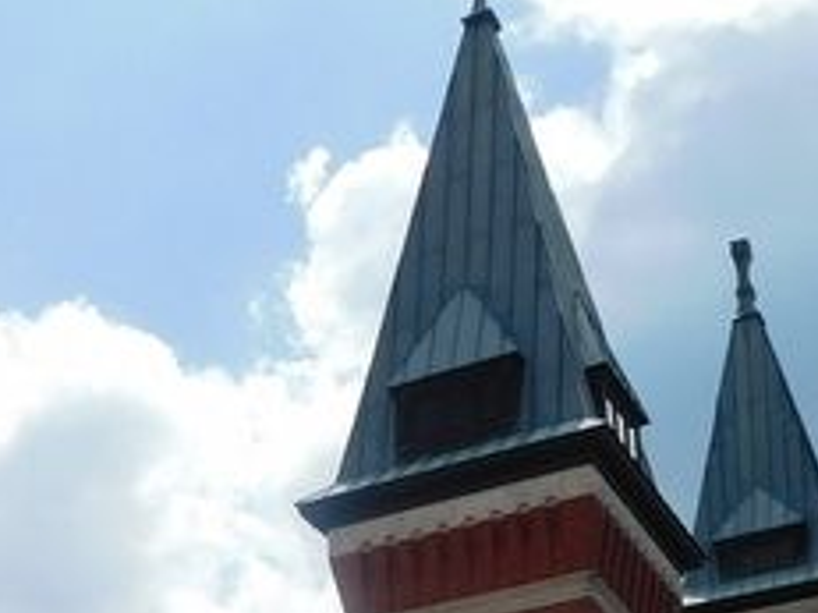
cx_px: 149
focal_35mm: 83
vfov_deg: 16.5
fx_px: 1960
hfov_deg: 23.2
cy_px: 854
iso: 125
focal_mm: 4.1
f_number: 6
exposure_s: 1/800
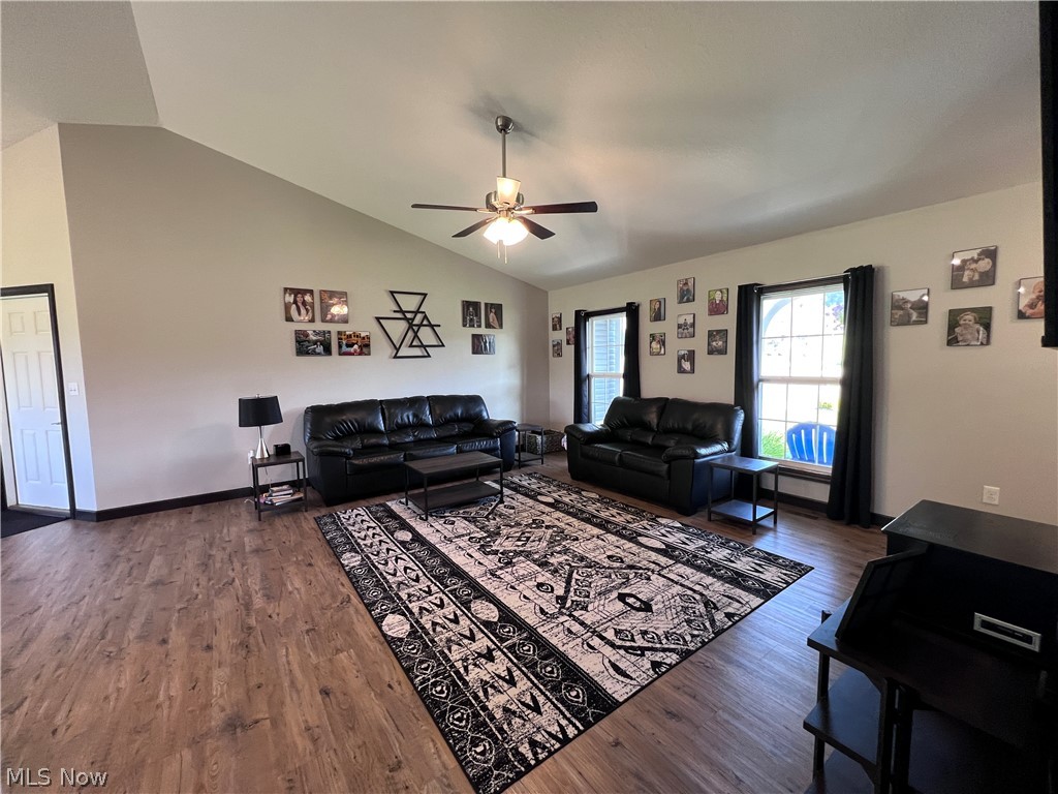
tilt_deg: -4.8
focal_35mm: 13
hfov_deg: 106.2
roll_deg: +0.5
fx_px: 397
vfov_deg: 89.9
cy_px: 397
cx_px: 529
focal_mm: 1.57
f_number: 1.8
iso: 250
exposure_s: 1/60
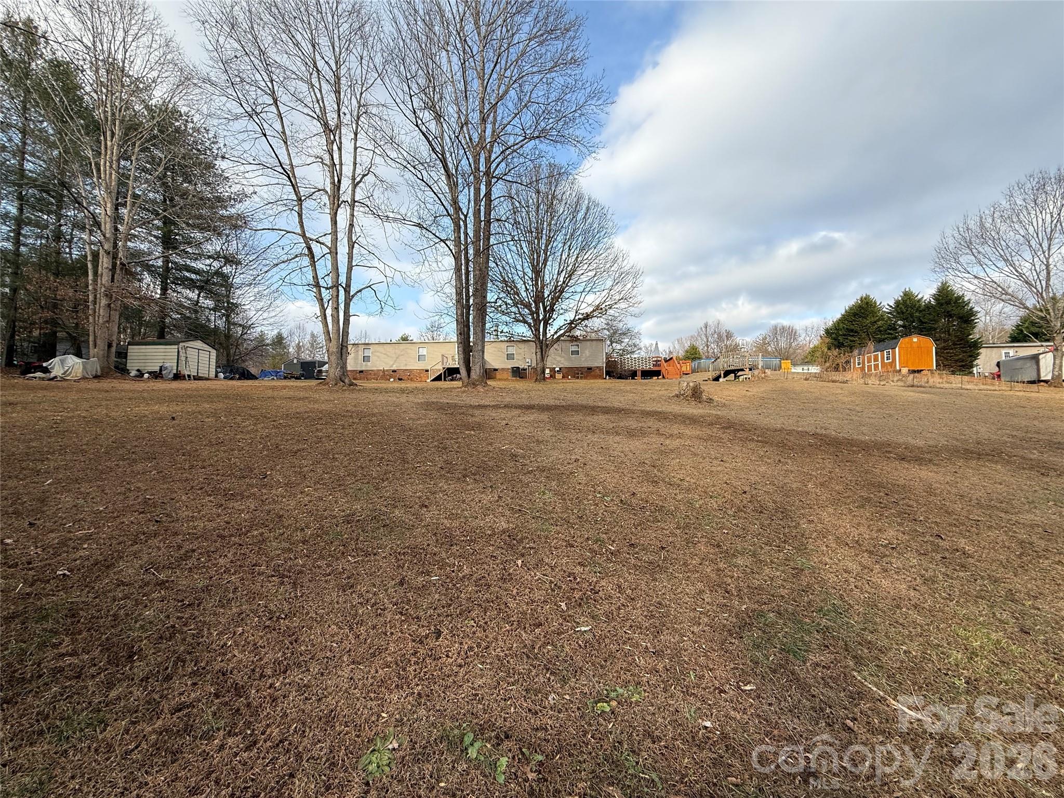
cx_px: 532
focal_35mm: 14
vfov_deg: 85.7
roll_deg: +0.3
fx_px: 430
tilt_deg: +3.3
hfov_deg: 102.1
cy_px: 399
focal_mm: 2.22
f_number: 2.2
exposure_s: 1/760
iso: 50
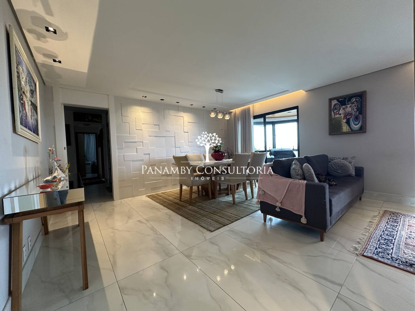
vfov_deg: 85.7
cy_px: 156
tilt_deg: -1.6
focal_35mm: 14
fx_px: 168
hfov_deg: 102.1
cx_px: 208
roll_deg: +1.7
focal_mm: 2.22
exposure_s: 1/60
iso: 160
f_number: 2.2
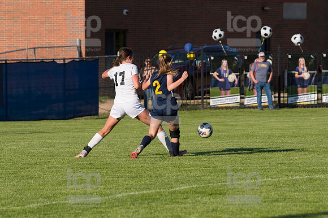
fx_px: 2659
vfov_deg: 4.7
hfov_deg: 7.1
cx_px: 164
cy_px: 109
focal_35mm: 292
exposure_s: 1/1600
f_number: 5.6
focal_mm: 195
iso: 250
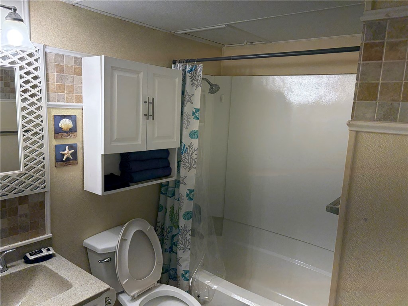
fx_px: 306
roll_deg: -3.7
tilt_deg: -8.9
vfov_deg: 53.1
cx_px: 204
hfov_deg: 67.3
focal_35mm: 26
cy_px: 153
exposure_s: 1/200
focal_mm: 5.96
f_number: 1.6
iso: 125
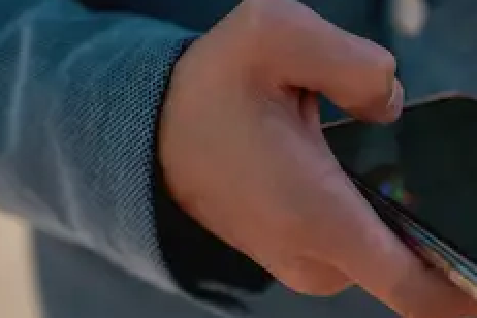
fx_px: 1206
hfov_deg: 21.2
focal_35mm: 91
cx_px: 535
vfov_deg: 15.0
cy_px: 221
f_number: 2.5
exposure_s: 1/2000
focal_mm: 35
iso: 100
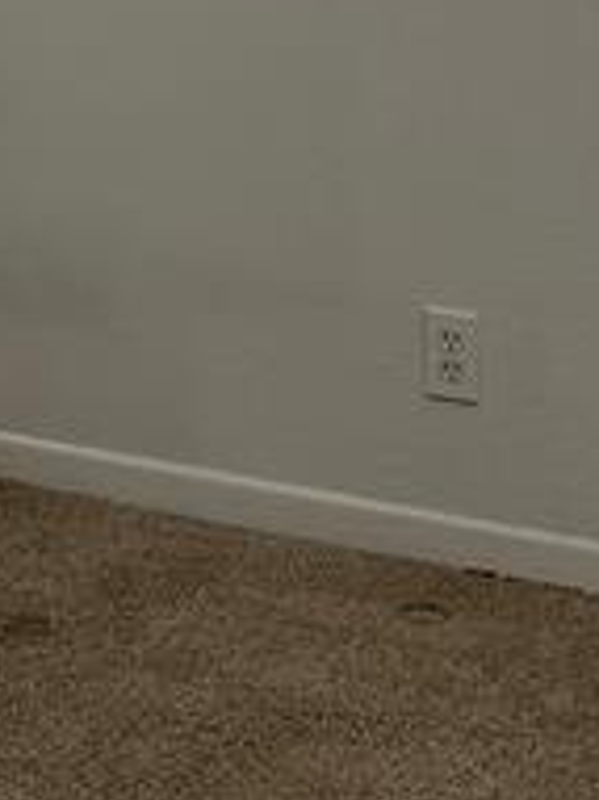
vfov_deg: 14.3
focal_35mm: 129
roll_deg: +0.2
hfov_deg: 11.2
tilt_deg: -1.0
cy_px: -390
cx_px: -159
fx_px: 2980
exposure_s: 1/120
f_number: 1.78
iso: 160
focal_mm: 6.86
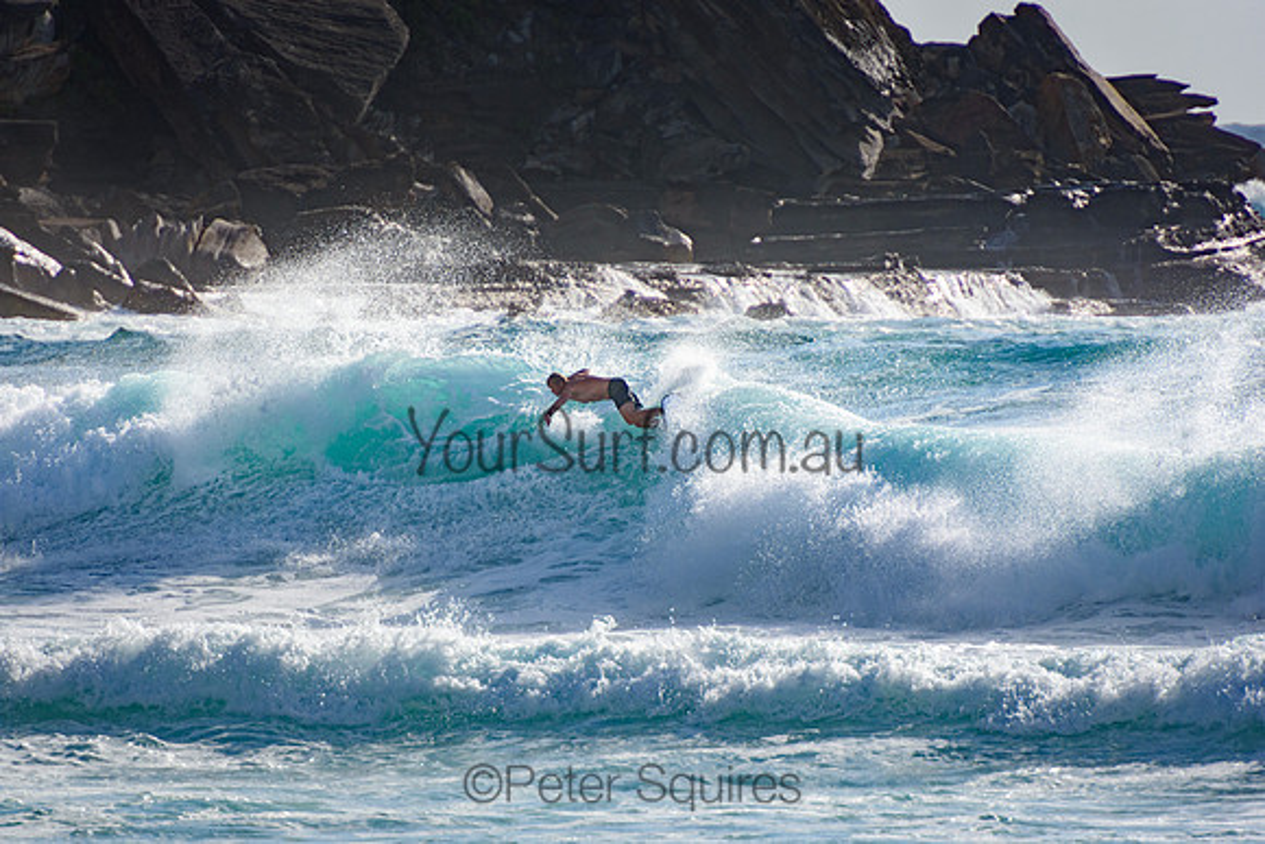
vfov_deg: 2.3
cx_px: 632
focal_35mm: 600
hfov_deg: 3.4
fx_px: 21087
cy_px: 422
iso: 280
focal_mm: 400
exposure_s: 1/2000
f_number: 5.6
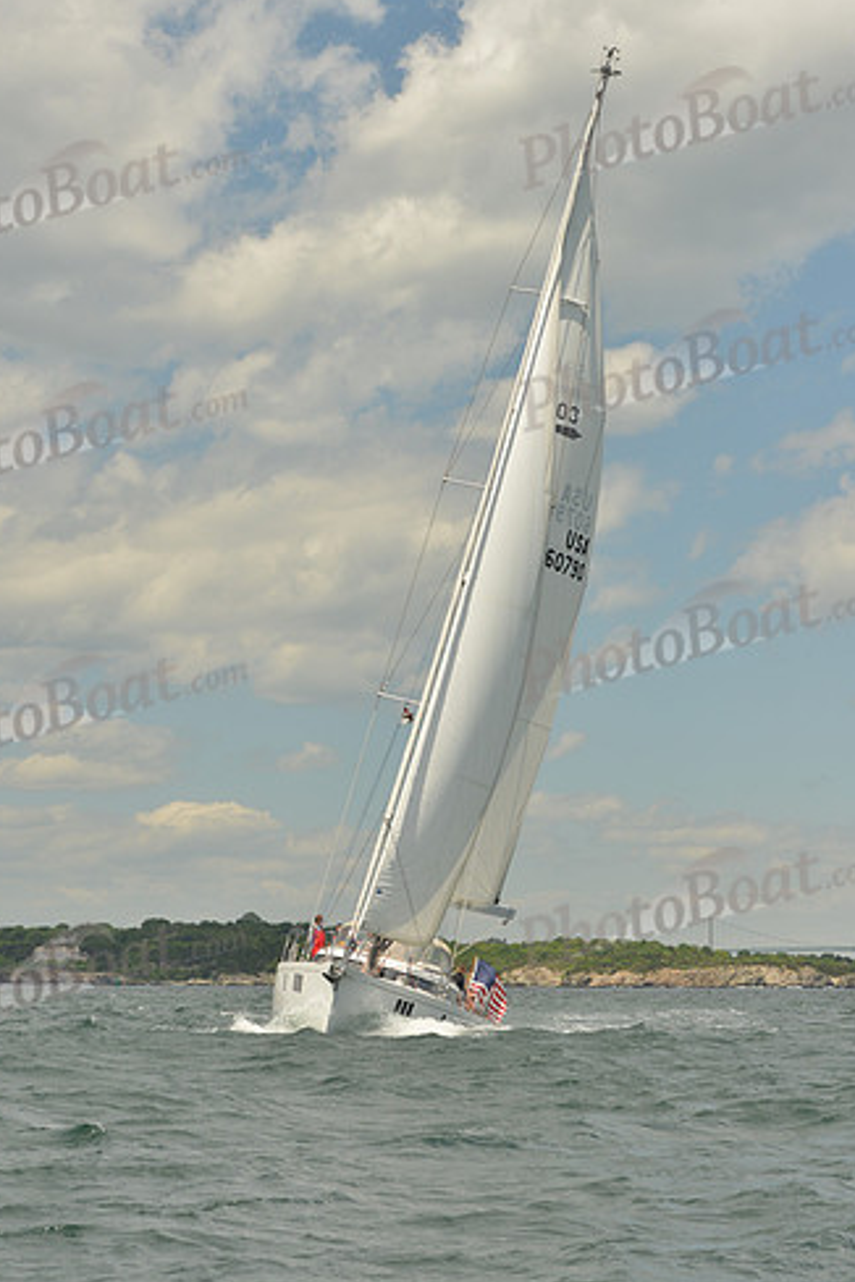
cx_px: 384
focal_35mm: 83
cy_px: 537
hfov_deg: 16.5
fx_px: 2957
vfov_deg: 24.4
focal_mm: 70
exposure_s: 1/800
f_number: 6.3
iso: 400
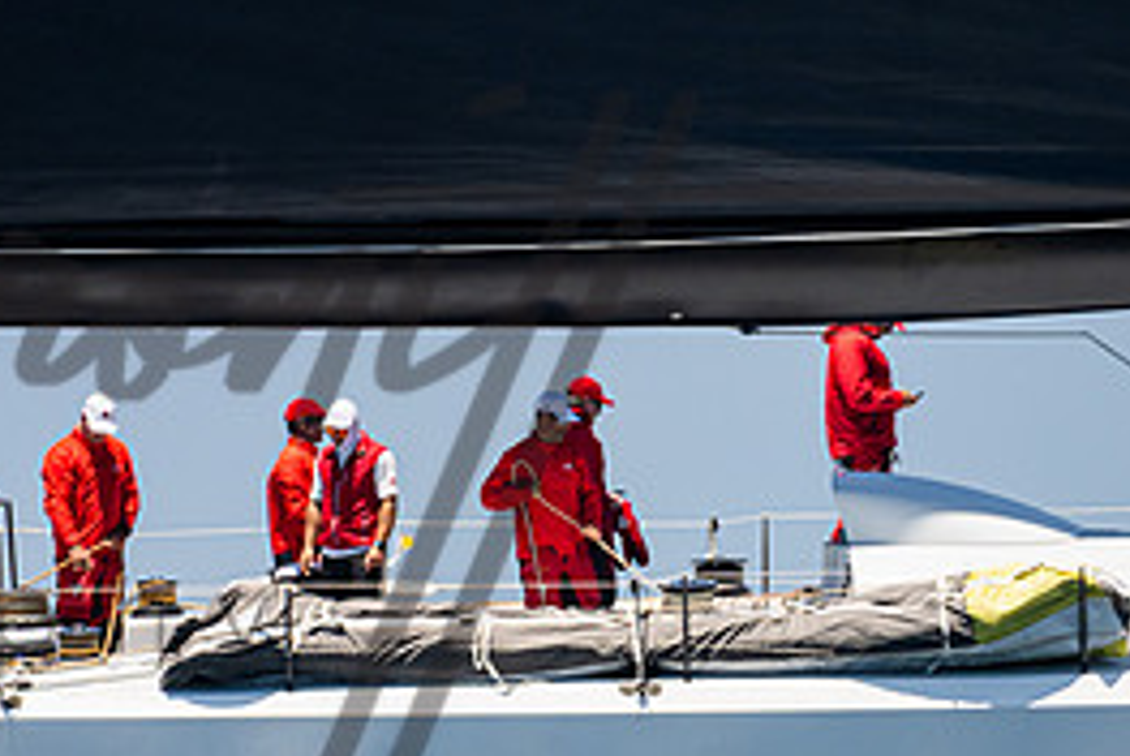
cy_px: 411
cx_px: 322
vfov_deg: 1.2
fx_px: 34943
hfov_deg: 1.9
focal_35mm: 1112
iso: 400
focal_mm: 400
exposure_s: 1/1600
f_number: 8
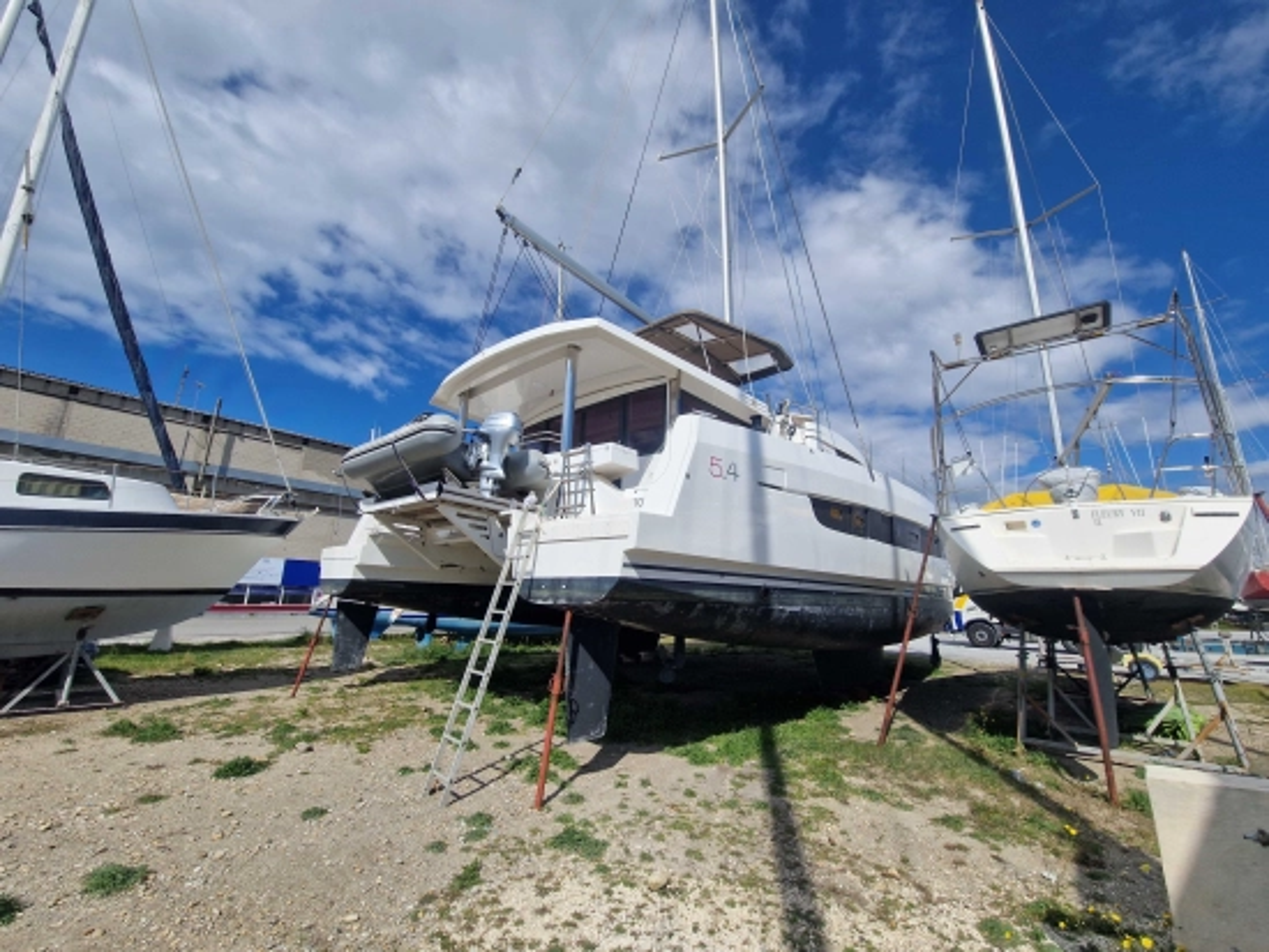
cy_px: 476
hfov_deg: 106.2
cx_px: 634
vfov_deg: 90.0
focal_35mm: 13
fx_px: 477
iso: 50
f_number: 2.2
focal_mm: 2.2
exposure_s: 1/4368
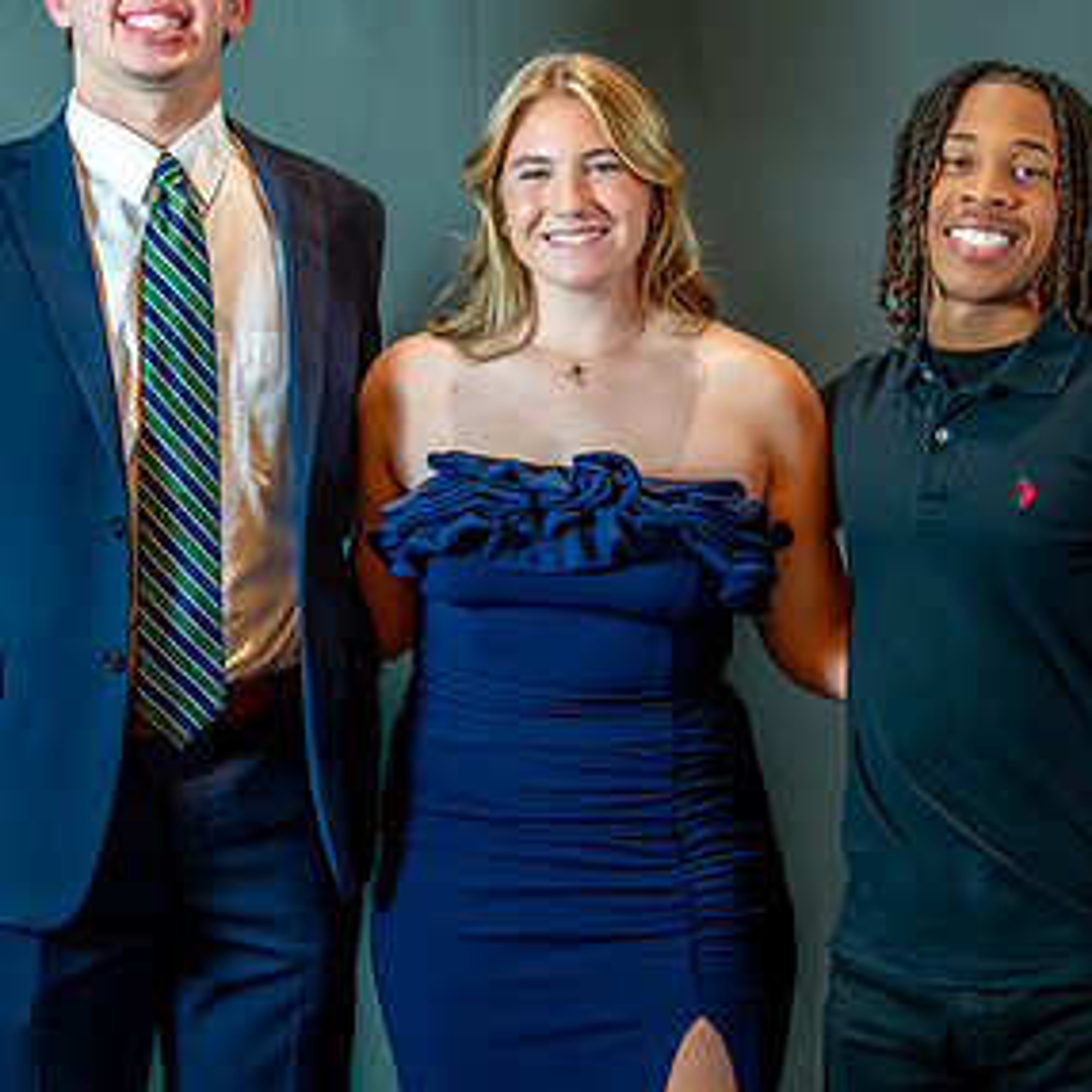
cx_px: 556
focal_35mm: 95
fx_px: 3391
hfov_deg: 18.3
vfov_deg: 18.3
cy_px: 450
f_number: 1.2
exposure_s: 1/400
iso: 1250
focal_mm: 50
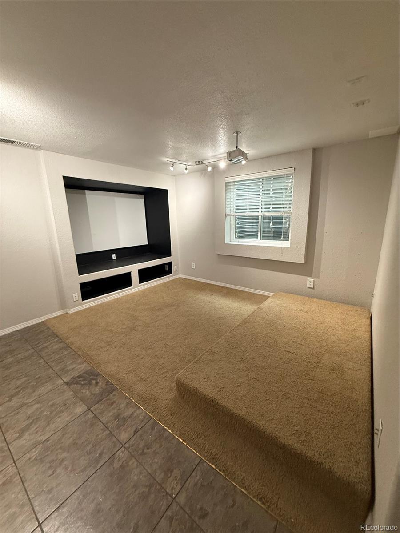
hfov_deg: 85.7
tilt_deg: -11.5
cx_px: 200
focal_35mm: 14
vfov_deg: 102.1
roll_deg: +2.4
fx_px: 216
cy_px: 266
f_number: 2.2
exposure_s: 1/120
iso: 320
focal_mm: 2.22
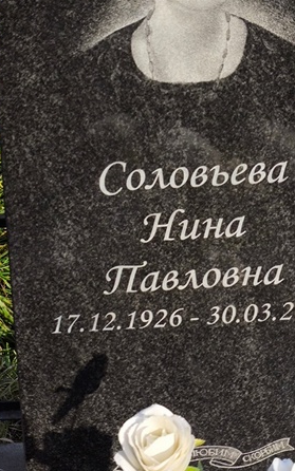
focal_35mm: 95
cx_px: 155
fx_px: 1221
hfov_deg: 13.8
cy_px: 231
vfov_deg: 21.9
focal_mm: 4.71
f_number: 1.7
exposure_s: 1/405
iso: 50
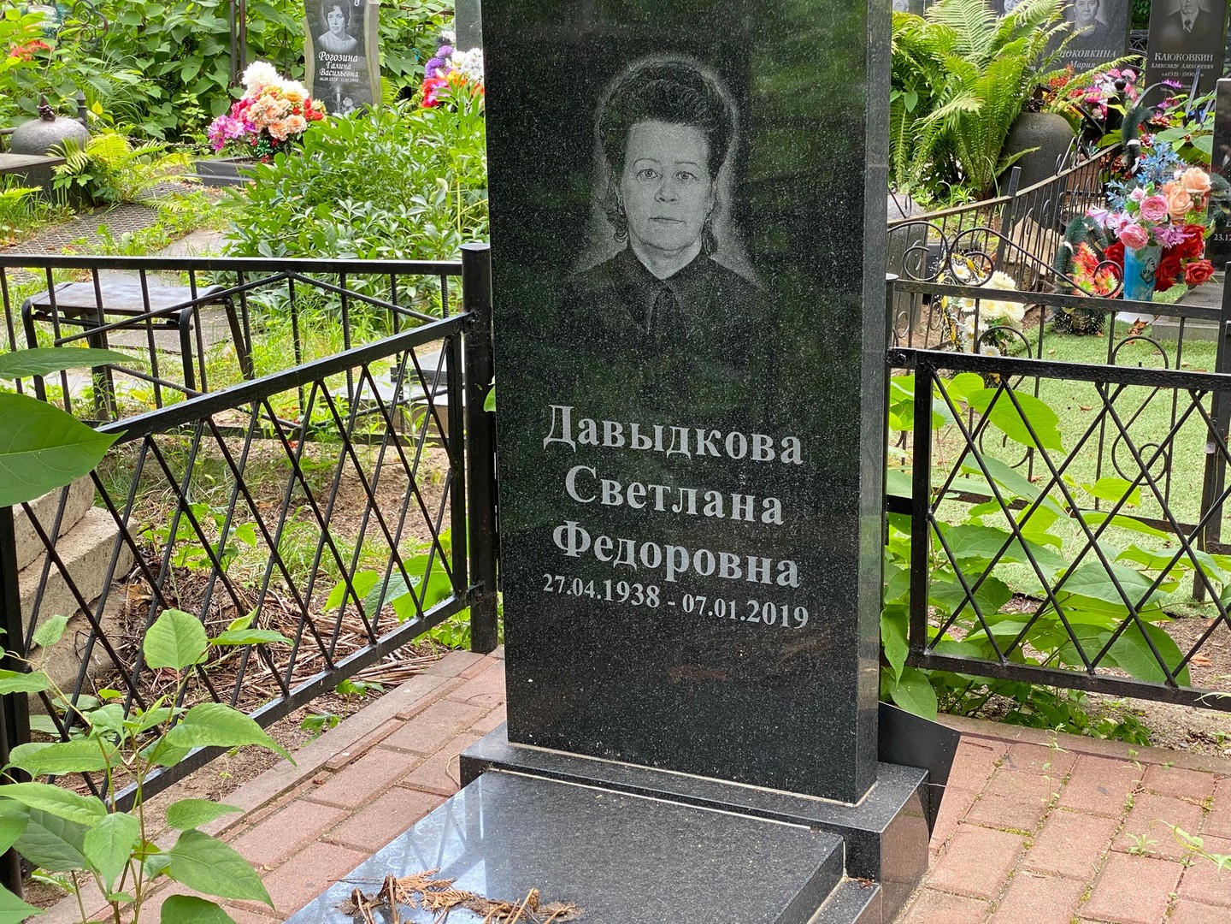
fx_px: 1849
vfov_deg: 28.0
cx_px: 616
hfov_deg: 36.8
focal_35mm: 52
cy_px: 462
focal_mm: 6
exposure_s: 1/122
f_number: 2
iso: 64
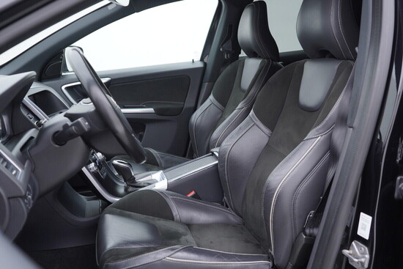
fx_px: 403
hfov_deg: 53.1
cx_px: 202
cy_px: 134
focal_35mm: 36
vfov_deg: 36.9
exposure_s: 1/40
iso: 125
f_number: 2.8
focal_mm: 24
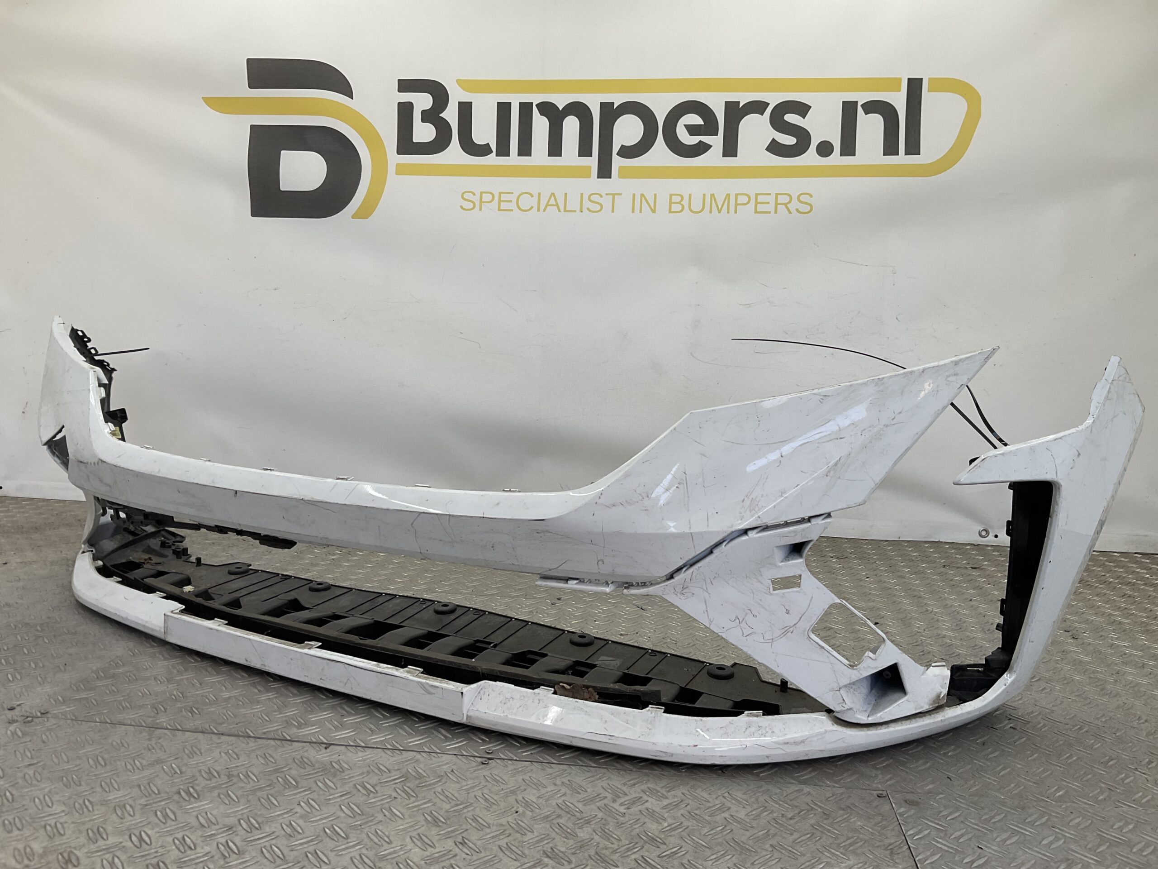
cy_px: 434
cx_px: 579
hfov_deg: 61.7
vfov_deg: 48.2
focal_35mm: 29
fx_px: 970
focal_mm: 3
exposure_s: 1/156
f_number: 1.8
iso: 16
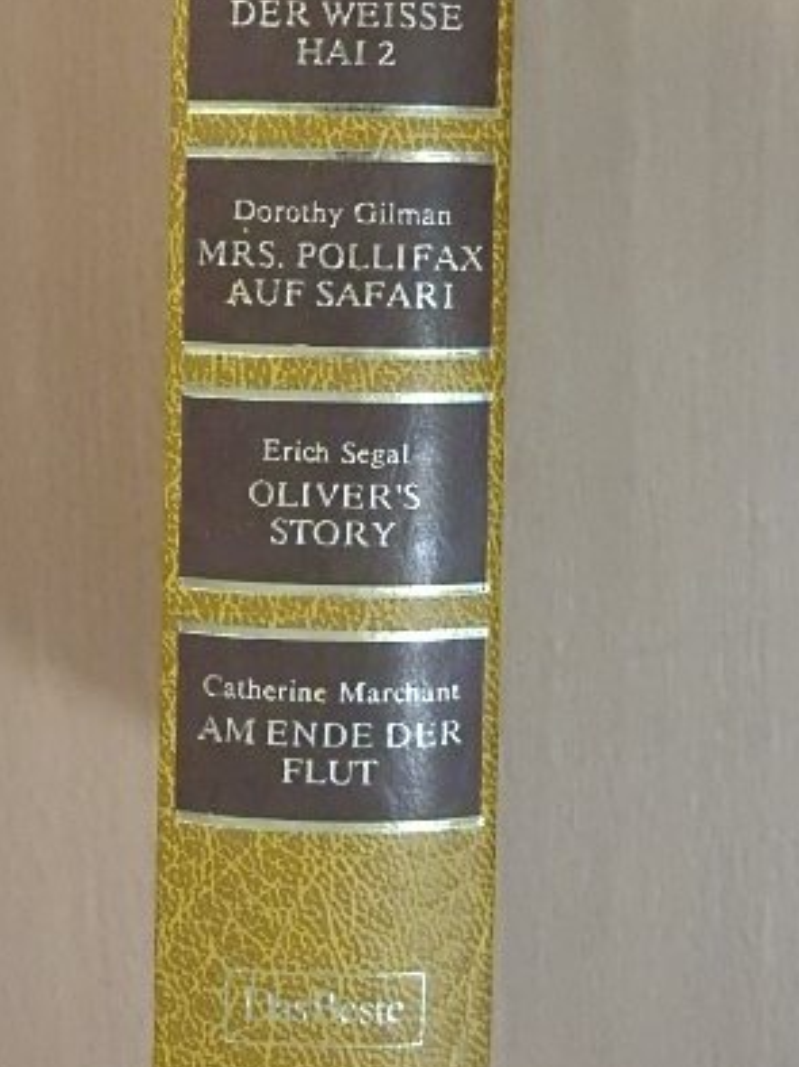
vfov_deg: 29.3
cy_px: 241
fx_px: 2003
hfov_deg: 22.6
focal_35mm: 65
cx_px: 379
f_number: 3.8
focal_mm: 7.2
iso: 1600
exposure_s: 1/80
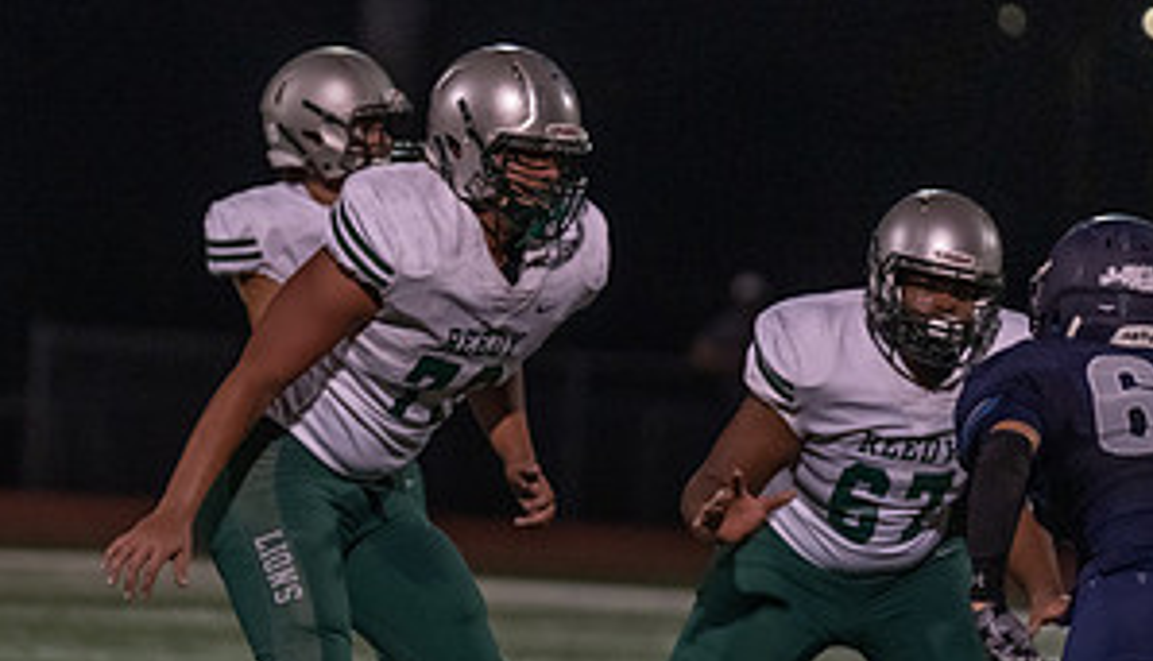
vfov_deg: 2.6
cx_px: 326
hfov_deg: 4.6
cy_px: 298
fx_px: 14347
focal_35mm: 467
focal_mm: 200
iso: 5000
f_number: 2.8
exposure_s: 1/1000
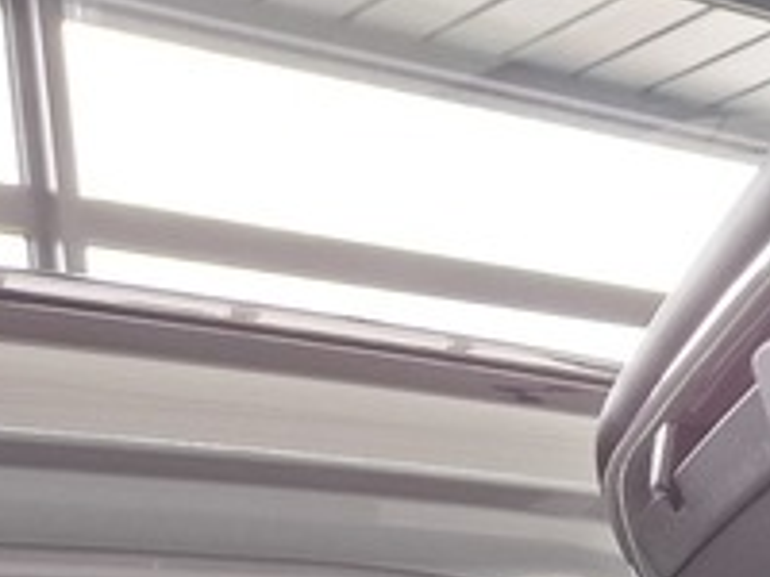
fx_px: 2046
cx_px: 1451
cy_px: 1108
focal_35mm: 92
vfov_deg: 13.9
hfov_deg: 16.9
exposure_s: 1/50
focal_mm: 5.54
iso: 250
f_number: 1.8
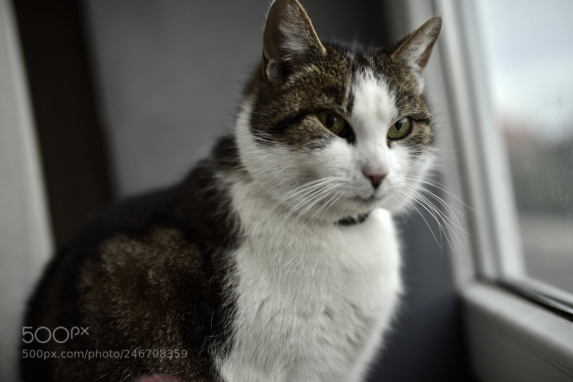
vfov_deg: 37.8
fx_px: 557
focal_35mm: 35
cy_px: 191
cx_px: 286
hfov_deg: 54.4
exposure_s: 1/125
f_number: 1.4
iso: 160
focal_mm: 35
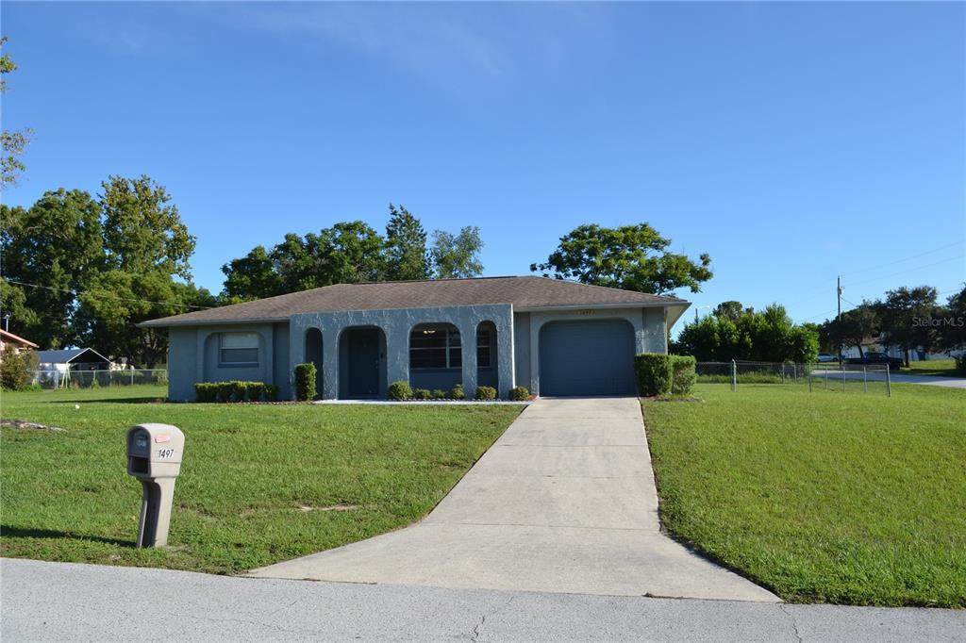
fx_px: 724
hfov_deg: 67.4
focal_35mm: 27
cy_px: 322
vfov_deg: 47.9
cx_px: 483
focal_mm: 18
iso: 100
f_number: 7.1
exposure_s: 1/200
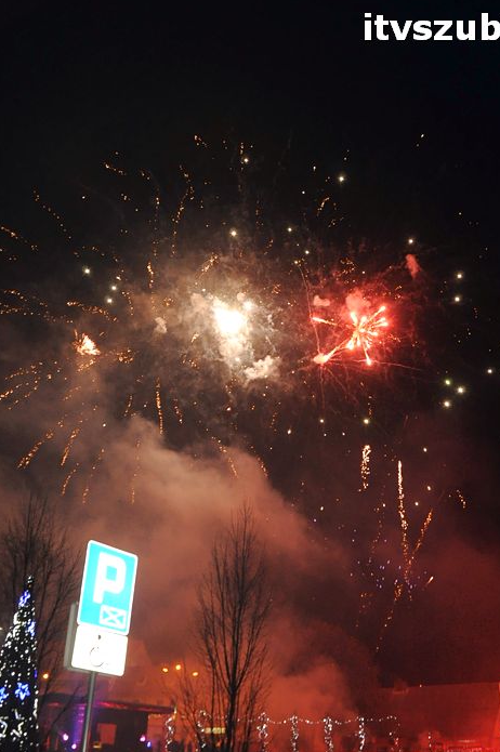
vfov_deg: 56.8
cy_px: 454
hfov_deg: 39.7
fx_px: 689
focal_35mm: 33
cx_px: 301
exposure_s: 1/60
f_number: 5
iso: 1600
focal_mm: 18
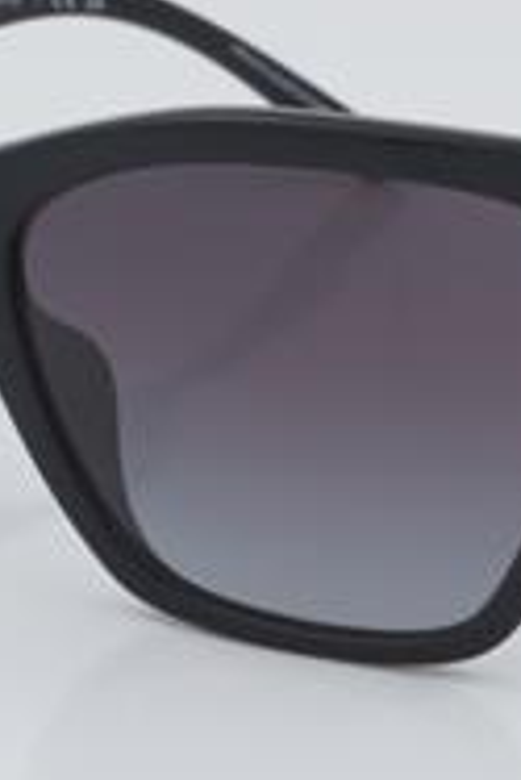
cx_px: 283
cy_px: 313
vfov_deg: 11.7
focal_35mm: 176
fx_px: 3815
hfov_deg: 7.8
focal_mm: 55
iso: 100
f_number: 32
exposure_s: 1/4
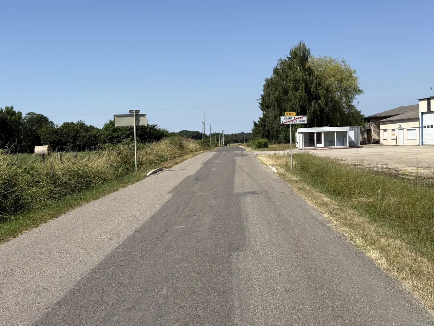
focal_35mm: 48
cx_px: 217
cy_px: 163
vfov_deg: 30.3
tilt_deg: +1.2
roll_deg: -1.1
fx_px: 602
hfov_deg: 39.7
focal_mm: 6.76
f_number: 1.78
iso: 64
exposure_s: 1/6024
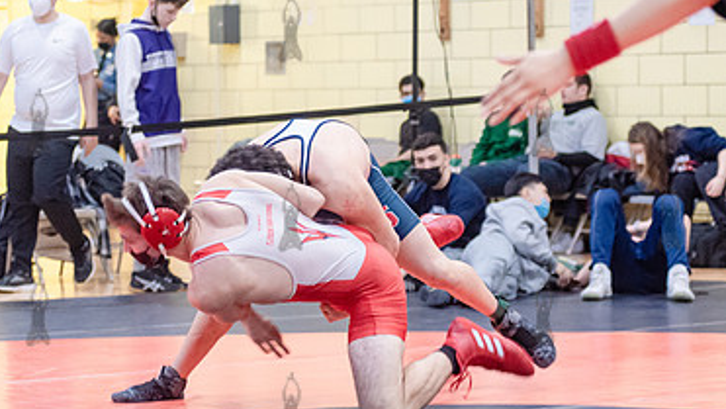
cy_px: 216
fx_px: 2581
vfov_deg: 9.1
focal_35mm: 134
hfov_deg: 16.0
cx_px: 290
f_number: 3.5
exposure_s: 1/250
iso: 4000
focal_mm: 80
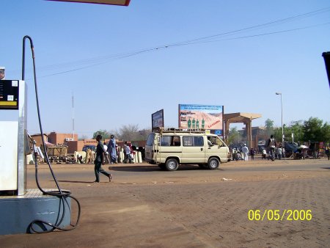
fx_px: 362
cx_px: 165
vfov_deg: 37.8
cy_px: 124
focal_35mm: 38
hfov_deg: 49.0
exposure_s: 1/1000
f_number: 4
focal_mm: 6.3
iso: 80
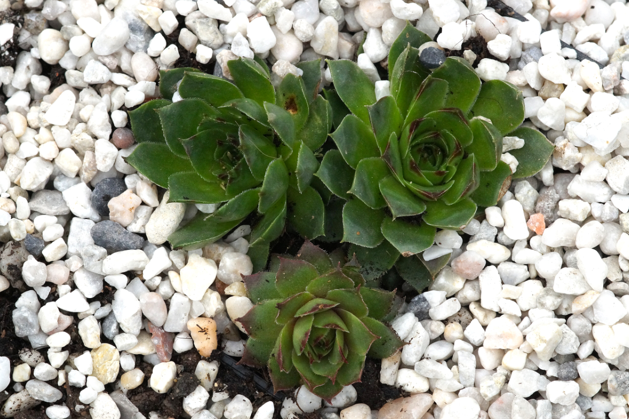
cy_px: 210
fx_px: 2621
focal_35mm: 150
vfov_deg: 9.1
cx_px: 314
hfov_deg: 13.7
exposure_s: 1/160
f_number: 11
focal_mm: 100
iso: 1250
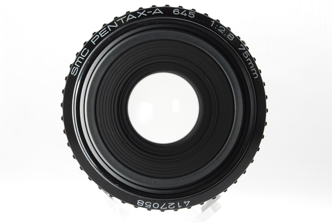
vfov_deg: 19.8
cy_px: 111
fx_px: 637
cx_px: 166
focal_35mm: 69
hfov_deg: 29.2
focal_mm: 46
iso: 400
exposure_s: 1/100
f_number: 13
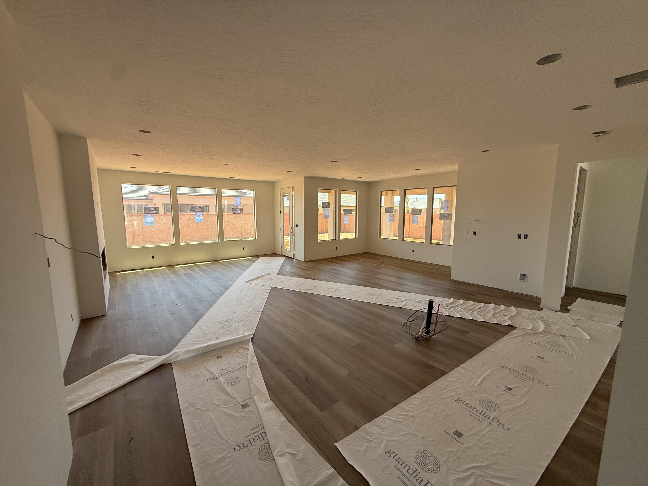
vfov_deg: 85.7
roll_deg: -0.2
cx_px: 324
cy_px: 243
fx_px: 262
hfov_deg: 102.1
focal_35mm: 14
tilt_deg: -7.0
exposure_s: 1/238
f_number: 2.2
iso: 64
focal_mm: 2.22
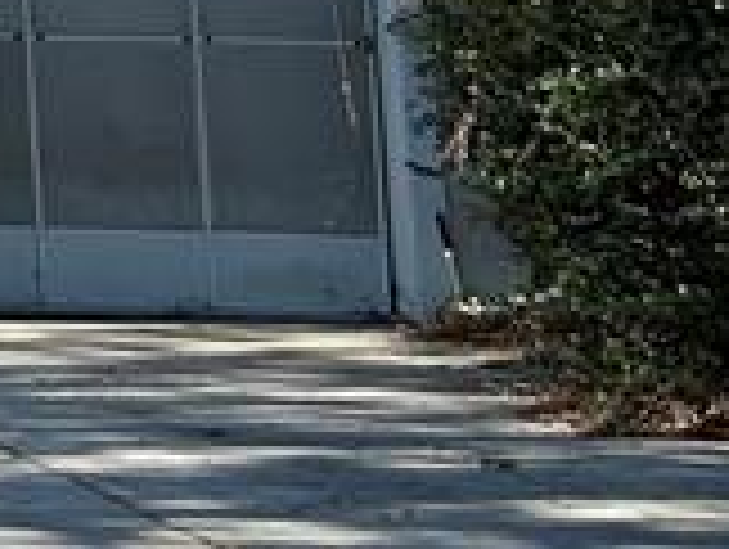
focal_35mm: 164
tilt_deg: +10.0
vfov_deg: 8.4
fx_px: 3459
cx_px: -1480
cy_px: -716
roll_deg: -0.8
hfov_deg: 9.4
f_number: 1.5
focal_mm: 5.7
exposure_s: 1/1252
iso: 50
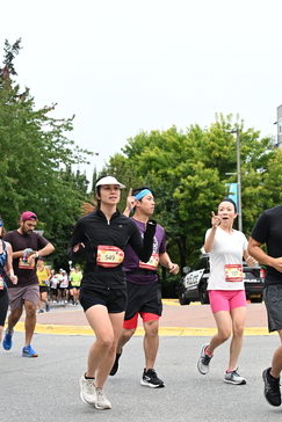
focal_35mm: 74
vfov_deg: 27.3
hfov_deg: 18.4
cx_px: 148
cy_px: 212
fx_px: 869
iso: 1600
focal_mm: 49
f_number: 4
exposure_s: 1/800
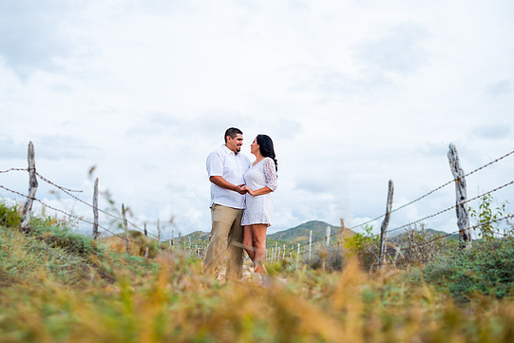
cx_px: 245
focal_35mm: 39
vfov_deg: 34.2
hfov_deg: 49.5
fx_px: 557
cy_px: 160
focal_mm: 35
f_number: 4
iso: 50
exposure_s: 1/500
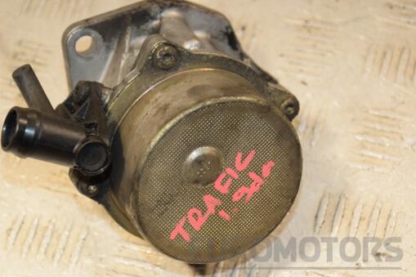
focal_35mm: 133
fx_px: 1532
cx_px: 173
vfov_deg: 10.3
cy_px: 141
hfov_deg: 15.5
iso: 800
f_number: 6.3
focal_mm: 75
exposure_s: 1/200
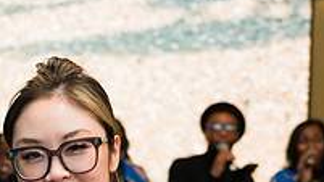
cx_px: 79
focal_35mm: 115
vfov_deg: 10.3
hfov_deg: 18.5
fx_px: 988
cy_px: 248
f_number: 3.2
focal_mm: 38
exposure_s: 1/200
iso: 400
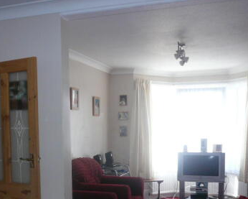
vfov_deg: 32.2
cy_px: 149
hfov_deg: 40.1
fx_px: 338
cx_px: 98
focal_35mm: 46
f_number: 2.8
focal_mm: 4.6
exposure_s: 1/100
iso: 125
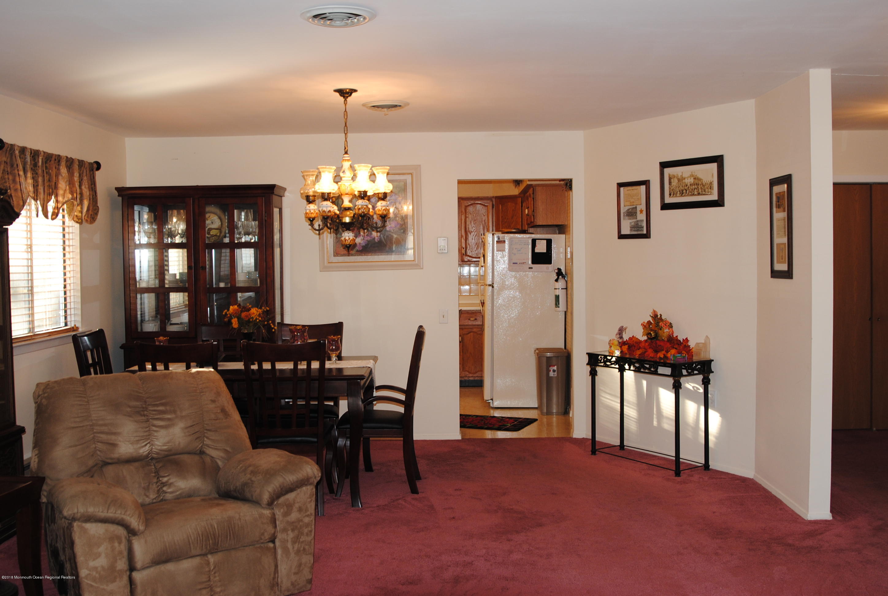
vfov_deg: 37.0
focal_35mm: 36
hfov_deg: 53.0
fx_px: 890
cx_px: 444
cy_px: 298
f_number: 2.8
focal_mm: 24
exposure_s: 1/60
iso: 200
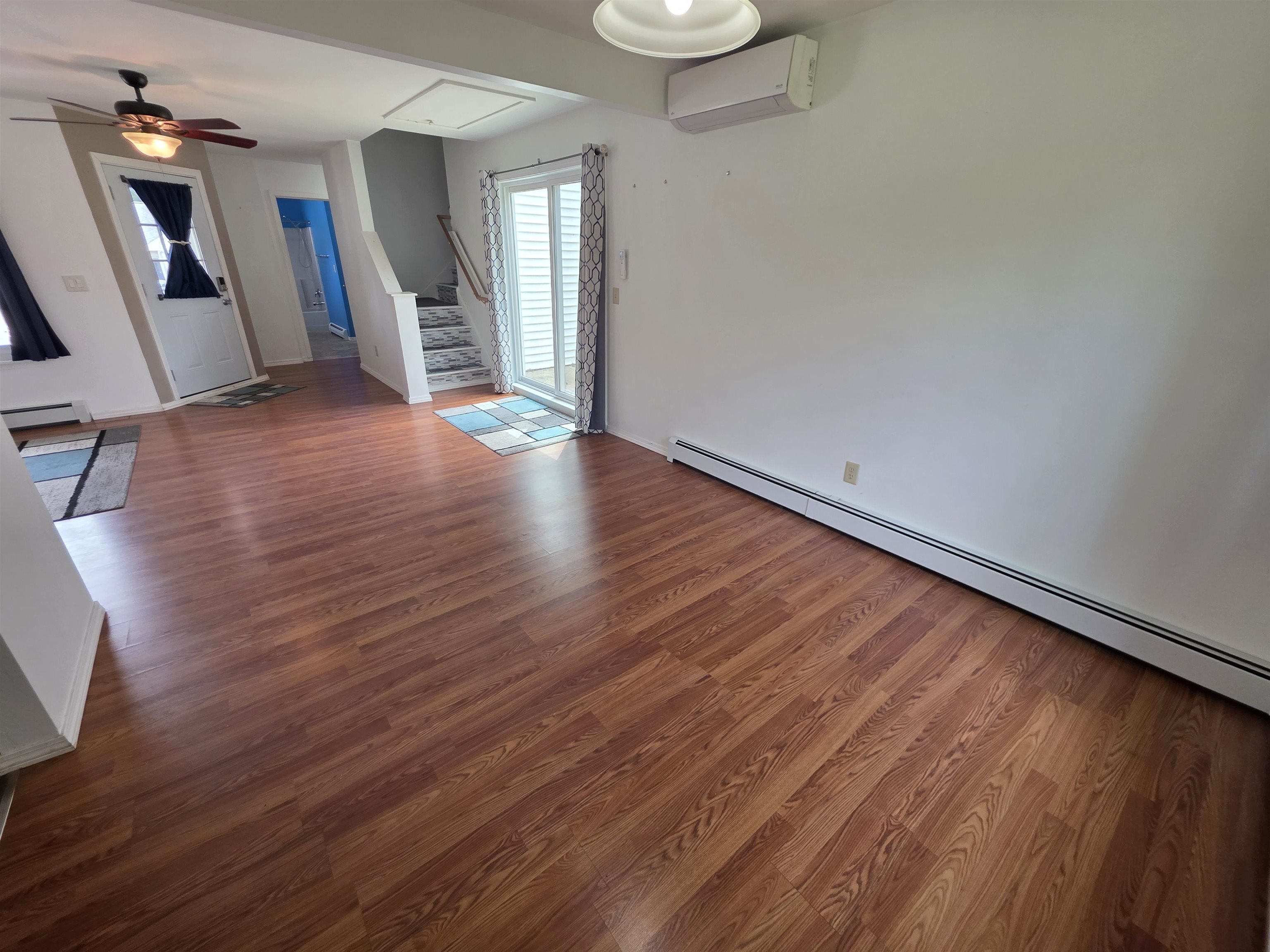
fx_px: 477
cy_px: 476
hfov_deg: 106.2
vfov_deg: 89.9
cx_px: 635
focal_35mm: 13
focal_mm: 2.2
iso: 125
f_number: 1.9
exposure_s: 1/120
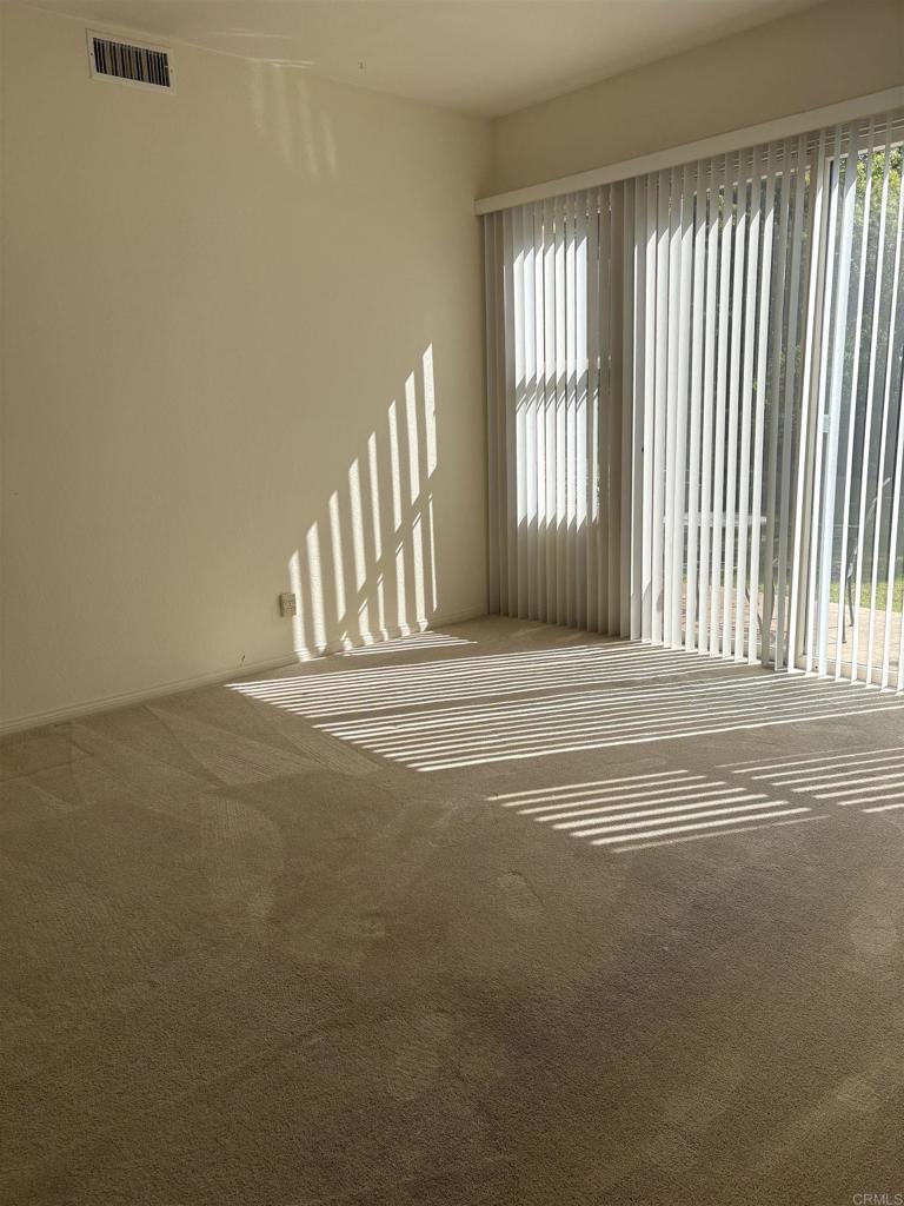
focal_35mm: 26
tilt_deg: -4.9
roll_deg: +3.7
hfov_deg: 53.1
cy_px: 603
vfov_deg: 67.3
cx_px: 452
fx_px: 905
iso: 50
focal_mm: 5.96
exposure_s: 1/1393
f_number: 1.6
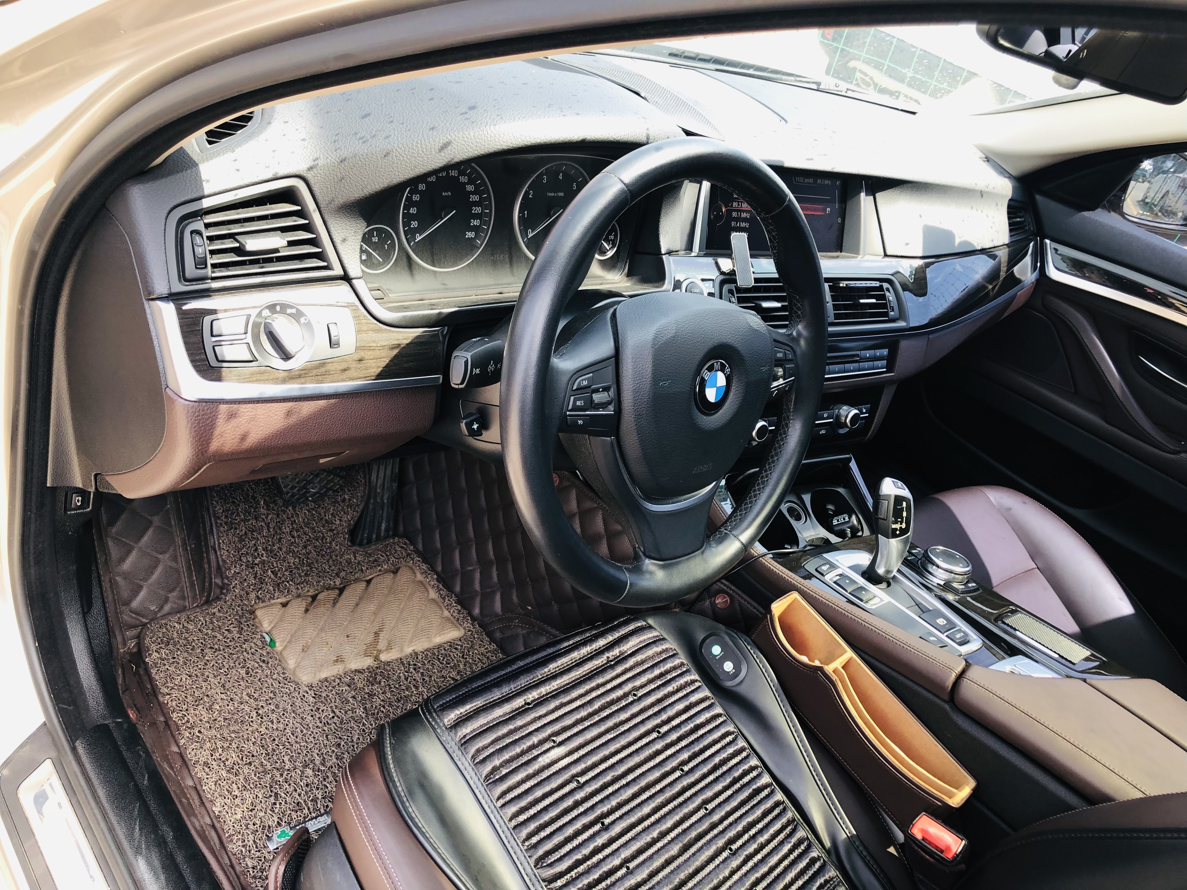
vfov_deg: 49.7
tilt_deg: -33.7
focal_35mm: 28
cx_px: 594
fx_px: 960
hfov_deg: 63.4
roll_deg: -21.1
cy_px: 445
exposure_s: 1/106
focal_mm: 3.99
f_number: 1.8
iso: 20
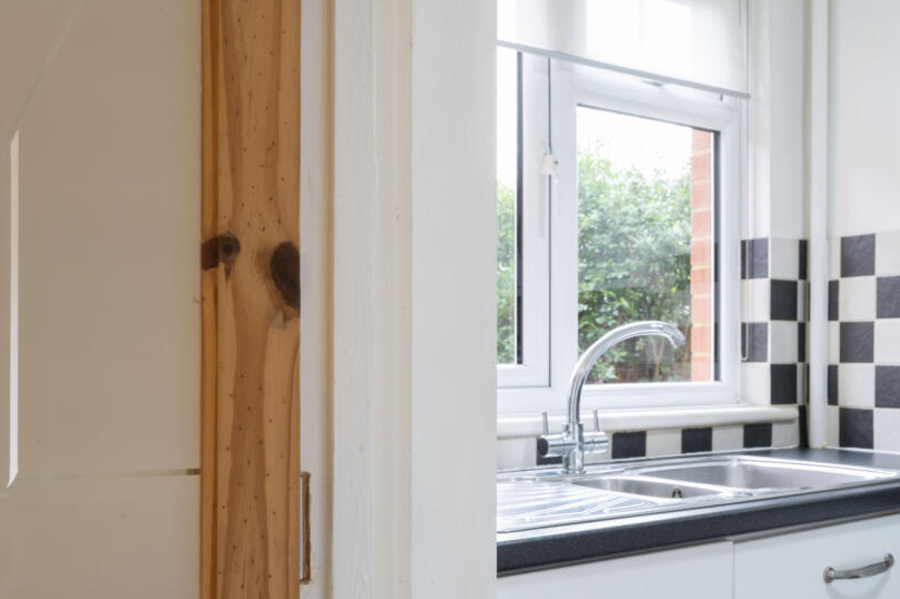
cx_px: 551
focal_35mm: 38
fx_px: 950
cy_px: 357
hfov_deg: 50.3
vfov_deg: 34.9
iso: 250
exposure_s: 1/2
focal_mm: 30
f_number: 16
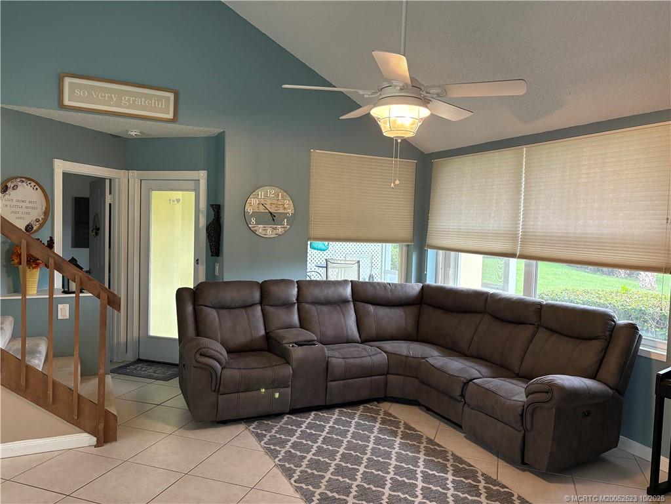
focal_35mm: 26
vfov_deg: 53.1
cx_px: 336
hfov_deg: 67.3
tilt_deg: -2.5
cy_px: 252
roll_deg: -1.4
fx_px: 504
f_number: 1.6
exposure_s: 1/60
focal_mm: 5.96
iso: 250
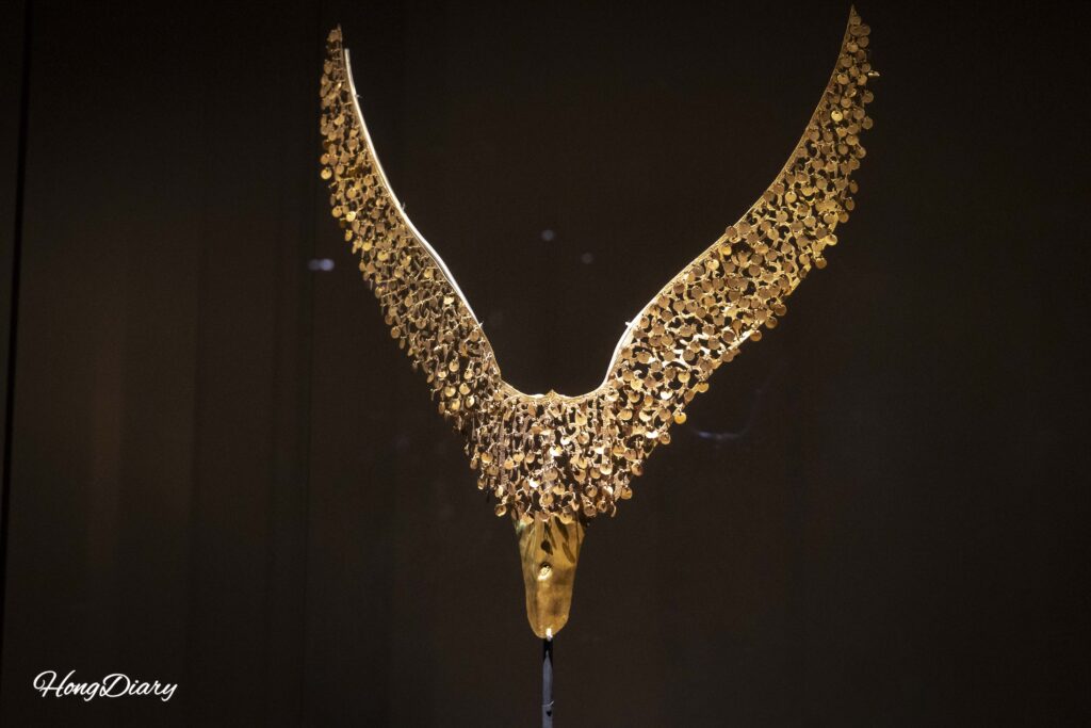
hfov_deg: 46.4
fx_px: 1273
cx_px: 546
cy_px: 364
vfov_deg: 31.9
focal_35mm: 42
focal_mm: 42
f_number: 5.6
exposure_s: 1/125
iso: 12800
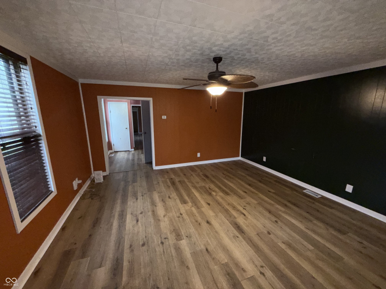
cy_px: 144
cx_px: 193
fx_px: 156
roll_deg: -0.4
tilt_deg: -11.7
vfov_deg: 85.7
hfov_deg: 102.1
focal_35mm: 14
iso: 160
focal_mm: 2.22
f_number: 2.2
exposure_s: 1/60
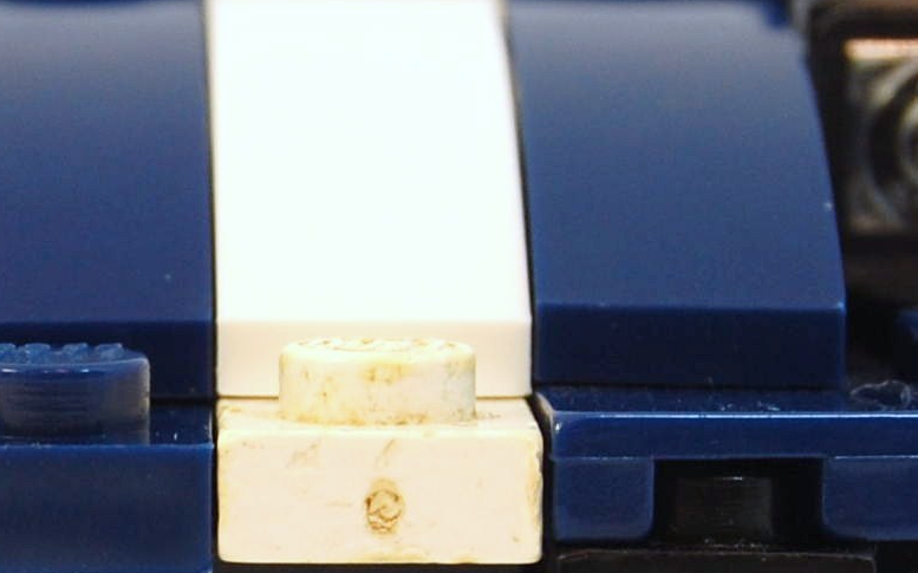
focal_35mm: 290
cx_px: 118
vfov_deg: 4.5
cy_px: 487
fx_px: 7253
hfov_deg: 7.2
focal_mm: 38
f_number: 8
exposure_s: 1/60
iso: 180
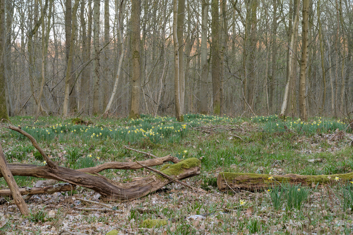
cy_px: 118
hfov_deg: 28.9
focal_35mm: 70
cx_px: 176
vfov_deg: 19.4
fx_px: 686
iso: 220
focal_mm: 70
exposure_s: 1/15
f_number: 10
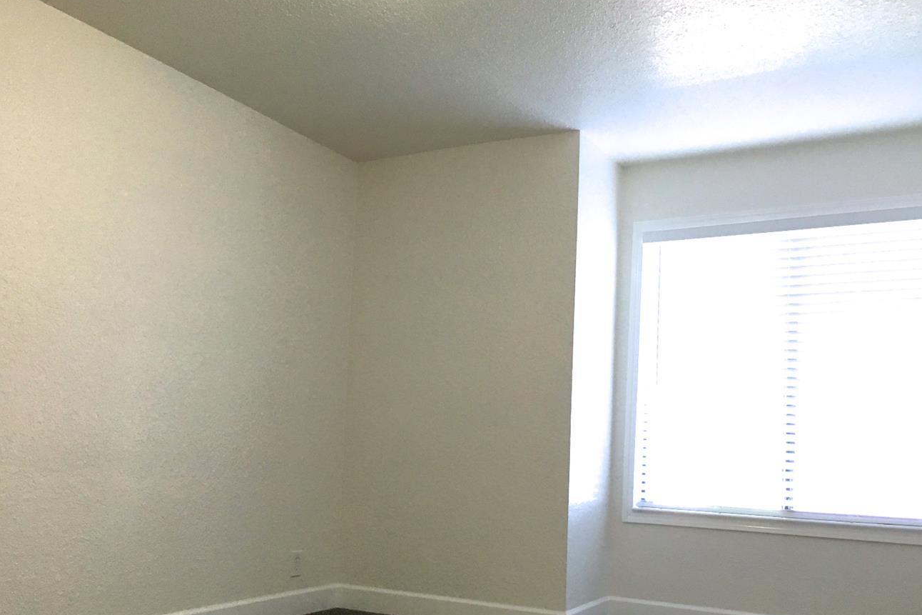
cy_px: 392
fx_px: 896
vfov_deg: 37.6
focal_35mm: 35
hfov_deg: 54.4
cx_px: 455
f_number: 2.2
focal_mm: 4.15
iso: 40
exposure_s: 1/30
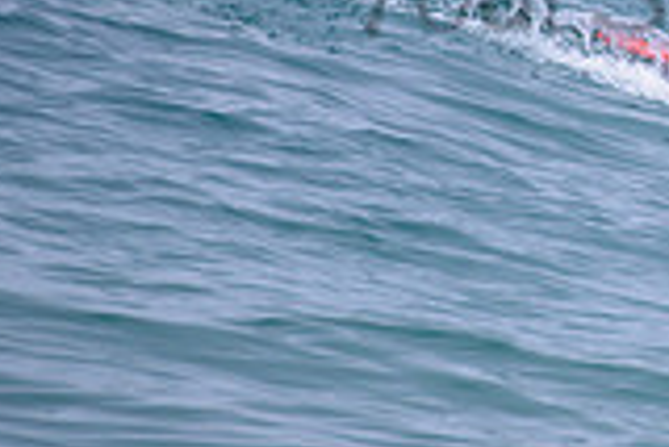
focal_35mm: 2227
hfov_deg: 0.9
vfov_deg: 0.6
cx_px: 894
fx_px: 41422
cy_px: -65
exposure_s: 1/2000
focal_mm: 500
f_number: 5.6
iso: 110
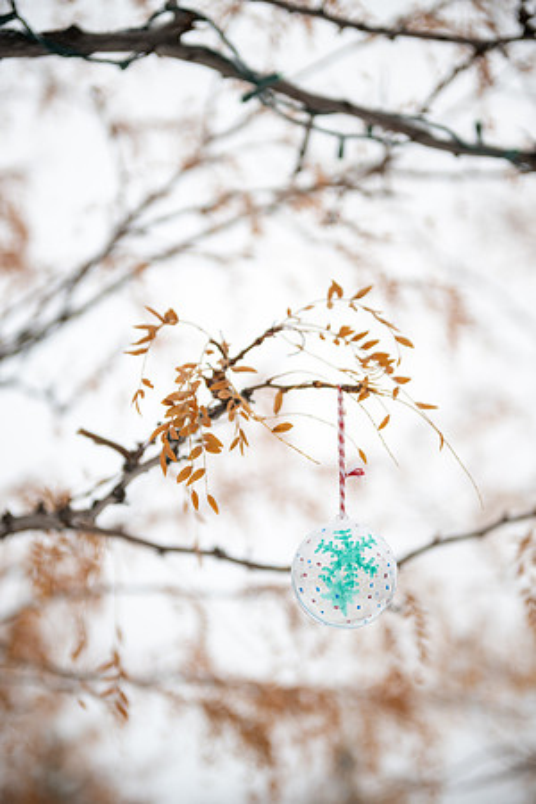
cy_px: 402
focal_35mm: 70
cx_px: 268
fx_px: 1563
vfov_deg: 28.8
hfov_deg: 19.5
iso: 200
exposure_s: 1/200
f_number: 2.8
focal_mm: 70
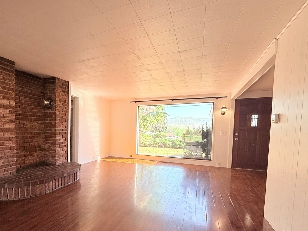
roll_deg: -1.0
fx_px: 178
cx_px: 109
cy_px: 140
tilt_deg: -3.4
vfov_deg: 65.3
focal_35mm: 20
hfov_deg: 79.7
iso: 64
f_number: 2.2
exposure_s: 1/175
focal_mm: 2.22
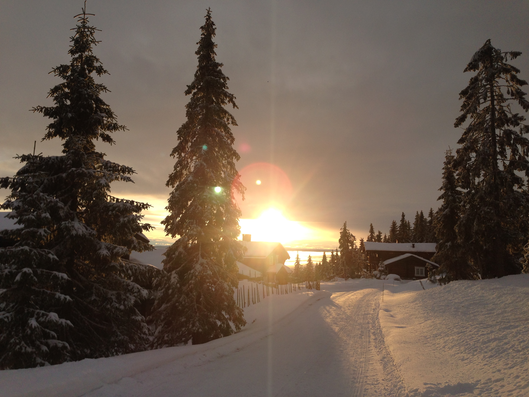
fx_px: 504
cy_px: 198
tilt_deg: +5.0
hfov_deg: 55.4
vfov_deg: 42.9
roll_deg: -3.3
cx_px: 264
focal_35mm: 33
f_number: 2.4
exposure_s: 1/797
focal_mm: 4.12
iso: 50
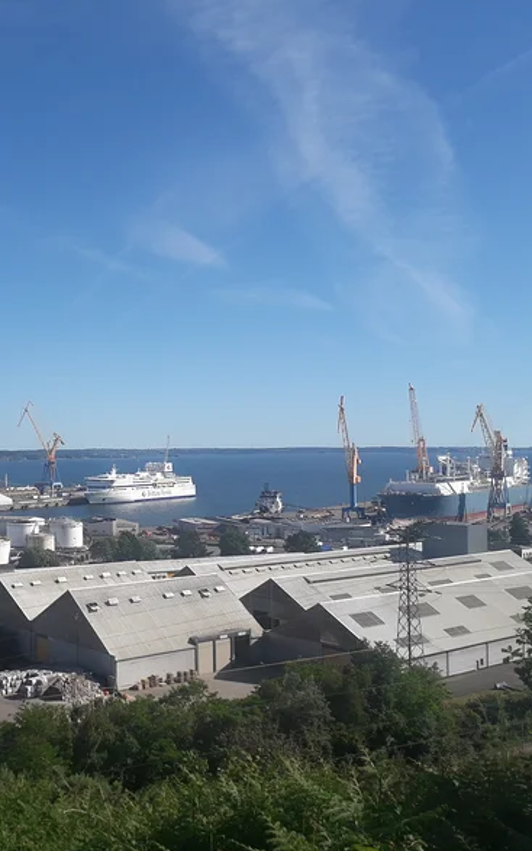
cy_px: 432
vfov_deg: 50.4
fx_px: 904
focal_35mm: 39
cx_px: 81
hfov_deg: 31.6
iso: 40
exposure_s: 1/2119
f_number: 1.9
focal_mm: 3.6
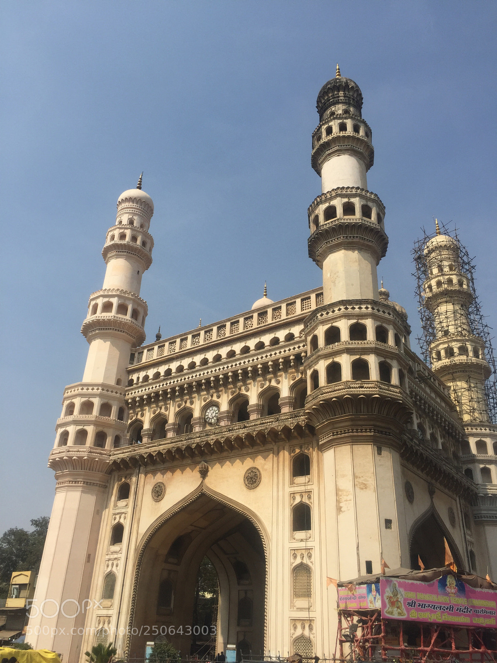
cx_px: 248
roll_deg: -2.3
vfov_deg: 61.7
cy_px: 332
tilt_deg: +30.7
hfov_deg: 48.2
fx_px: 555
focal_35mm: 29
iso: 32
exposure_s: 1/3597
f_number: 2.2
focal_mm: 4.15
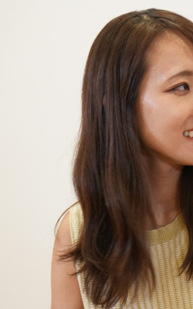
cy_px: 162
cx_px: 178
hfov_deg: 9.5
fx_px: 1152
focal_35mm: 137
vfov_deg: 15.3
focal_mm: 70
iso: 2500
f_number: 6.3
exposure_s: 1/100
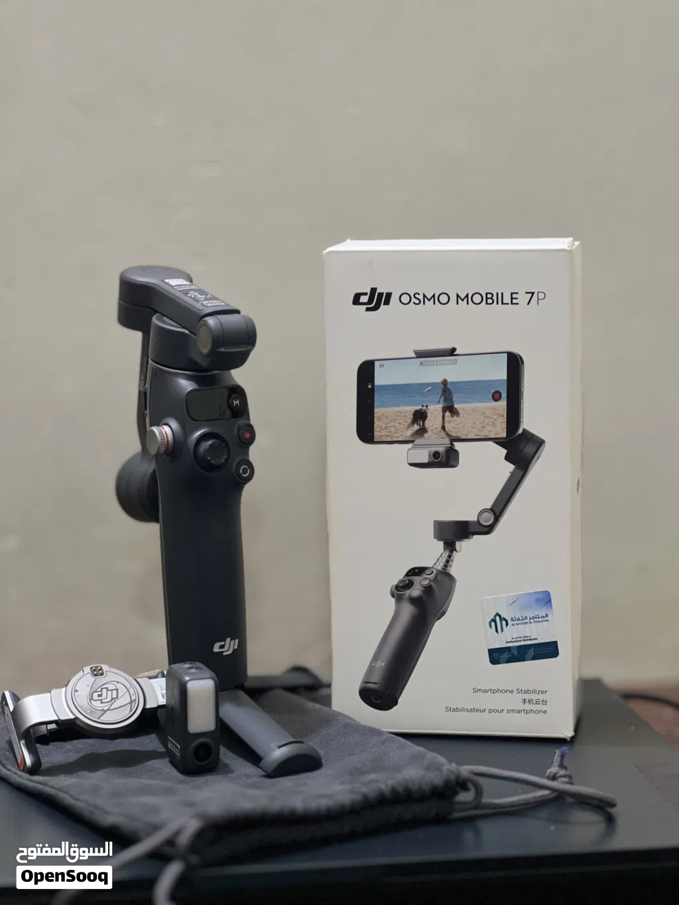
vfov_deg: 25.3
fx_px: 2014
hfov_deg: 19.1
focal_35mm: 77
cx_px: 340
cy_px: 452
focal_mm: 9
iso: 320
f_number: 2.8
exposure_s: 1/33
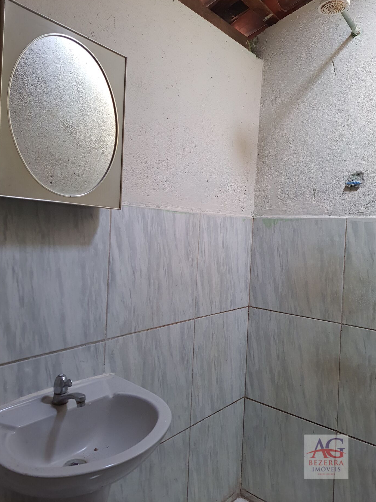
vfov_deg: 69.4
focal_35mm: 25
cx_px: 193
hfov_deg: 54.9
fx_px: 362
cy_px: 241
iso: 250
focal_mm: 5.23
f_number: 1.8
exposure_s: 1/100
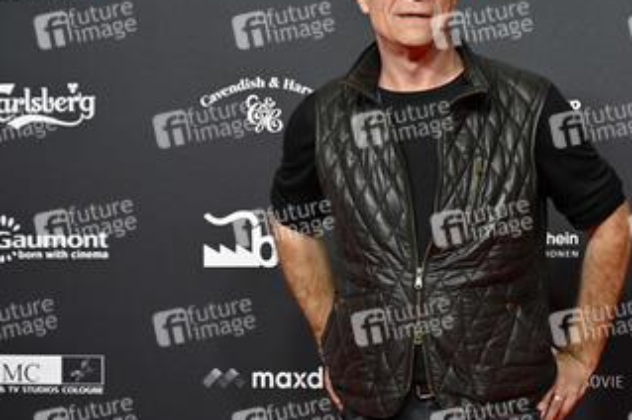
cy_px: 174
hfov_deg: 20.5
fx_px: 1736
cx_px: 429
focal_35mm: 99
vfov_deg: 13.8
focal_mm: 70
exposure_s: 1/200
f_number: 5
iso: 800
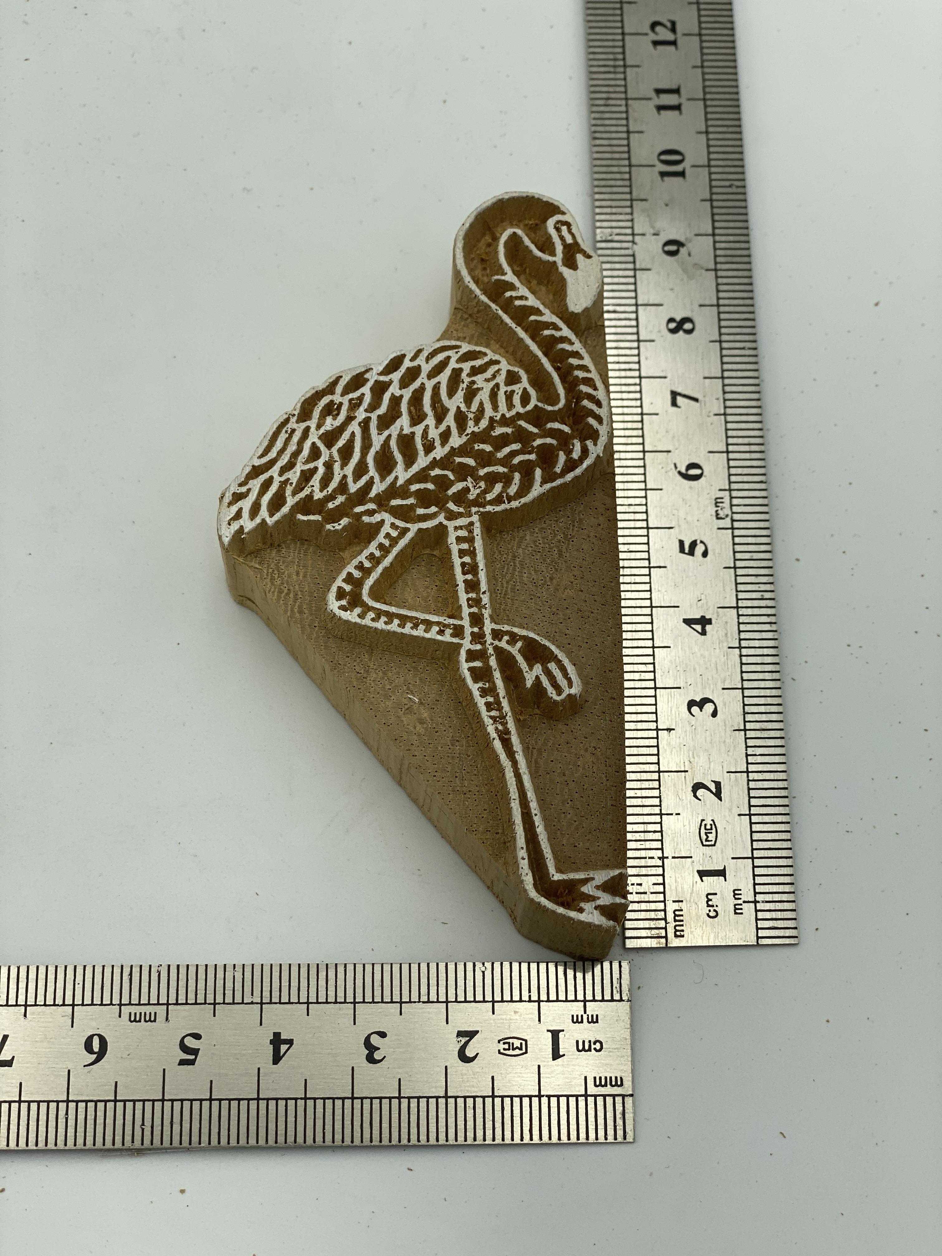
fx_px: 1887
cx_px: 471
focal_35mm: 52
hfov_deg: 28.0
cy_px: 628
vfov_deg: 36.8
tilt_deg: -69.7
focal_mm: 6
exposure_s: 1/749
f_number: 2
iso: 20
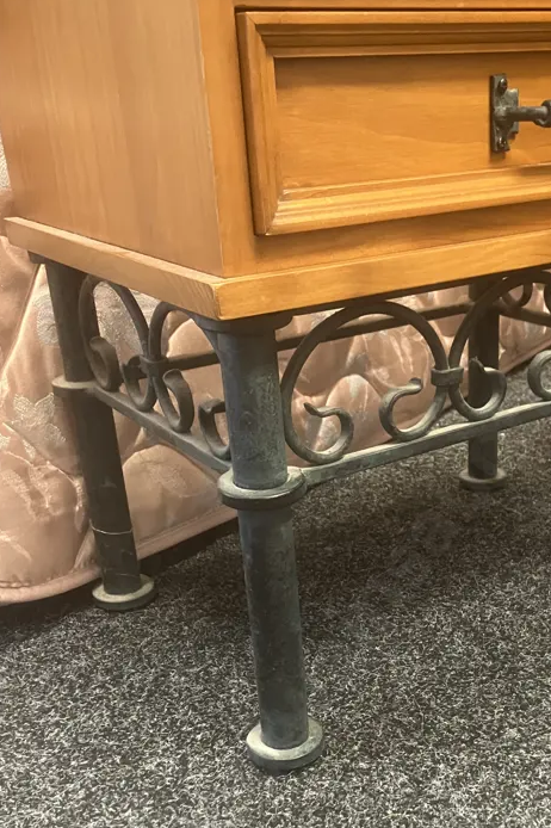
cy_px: 579
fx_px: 988
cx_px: 397
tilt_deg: -25.5
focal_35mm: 43
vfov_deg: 44.5
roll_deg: +1.3
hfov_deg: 30.7
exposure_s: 1/25
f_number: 1.8
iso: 320
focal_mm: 3.99
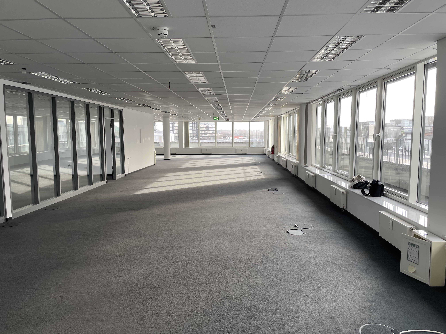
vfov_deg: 53.1
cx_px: 223
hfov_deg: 67.3
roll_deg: -0.4
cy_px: 167
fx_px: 335
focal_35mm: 26
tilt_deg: -6.0
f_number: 1.6
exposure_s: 1/121
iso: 40
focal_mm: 4.2
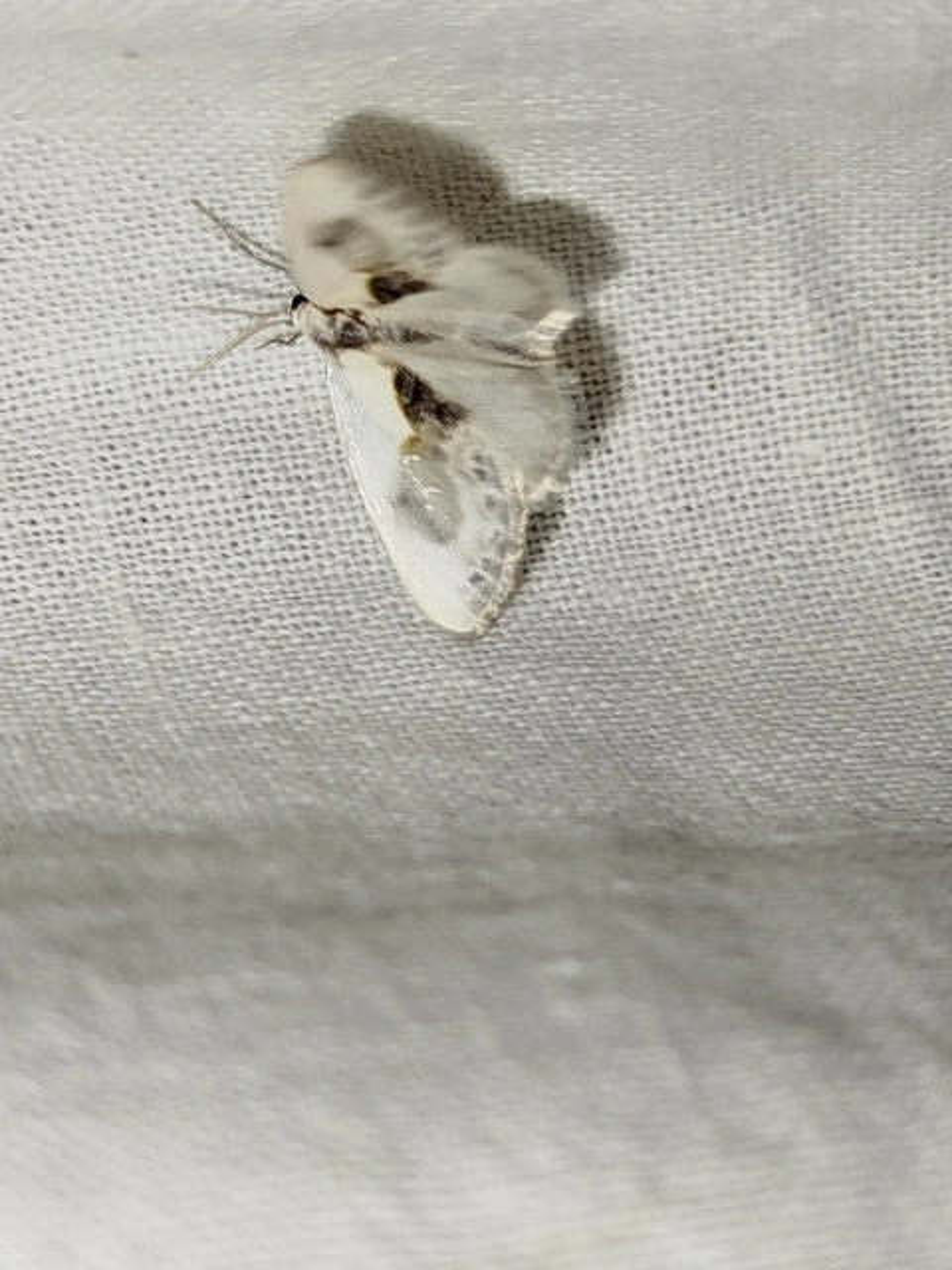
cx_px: 476
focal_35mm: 76
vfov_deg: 25.7
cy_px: 635
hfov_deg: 19.4
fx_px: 2787
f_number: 1.7
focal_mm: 5.31
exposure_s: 1/50
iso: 64
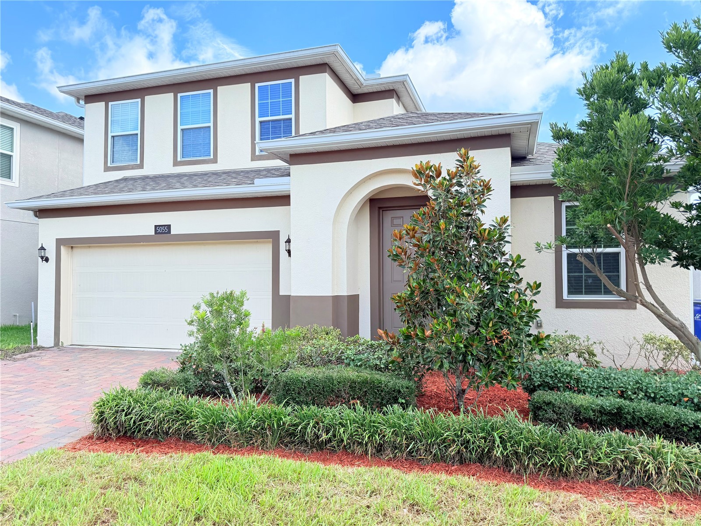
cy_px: 263
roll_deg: +0.9
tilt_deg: +2.4
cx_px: 350
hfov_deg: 71.6
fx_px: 486
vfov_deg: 56.8
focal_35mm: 24
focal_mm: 6.76
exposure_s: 1/2299
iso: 100
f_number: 1.78
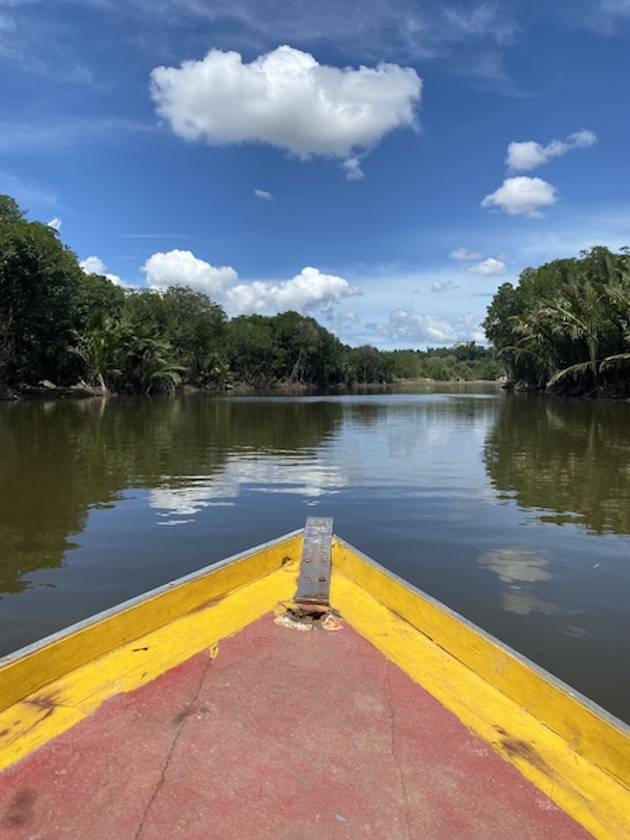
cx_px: 315
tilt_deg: -2.0
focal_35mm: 26
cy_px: 420
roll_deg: -0.3
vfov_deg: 67.3
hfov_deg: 53.1
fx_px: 631
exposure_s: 1/4115
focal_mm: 4.25
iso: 32
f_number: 1.8
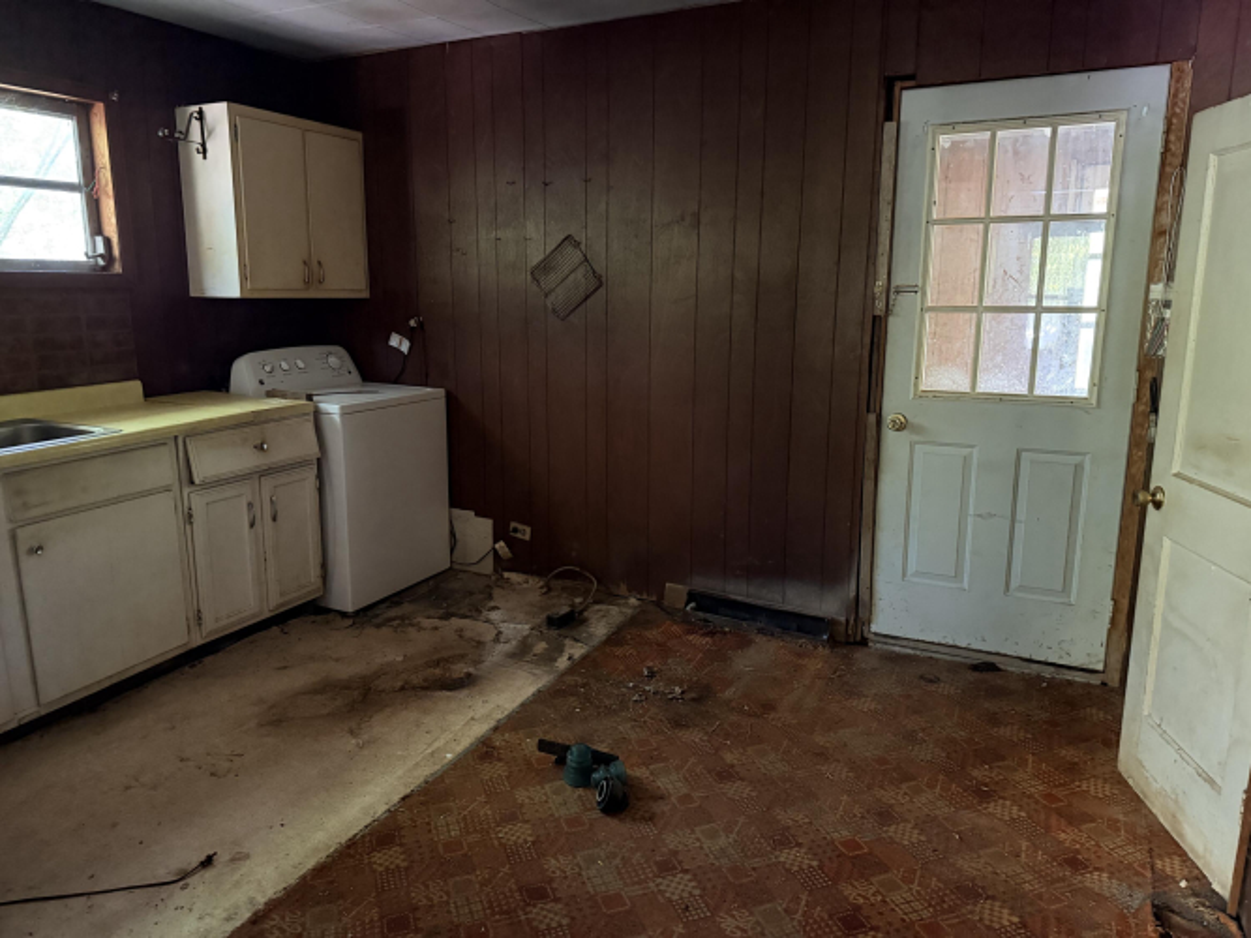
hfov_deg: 71.6
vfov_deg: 56.8
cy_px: 469
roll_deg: -0.2
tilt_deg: -10.0
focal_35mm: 24
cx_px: 626
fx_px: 867
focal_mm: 6.76
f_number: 1.78
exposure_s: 1/30
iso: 1250
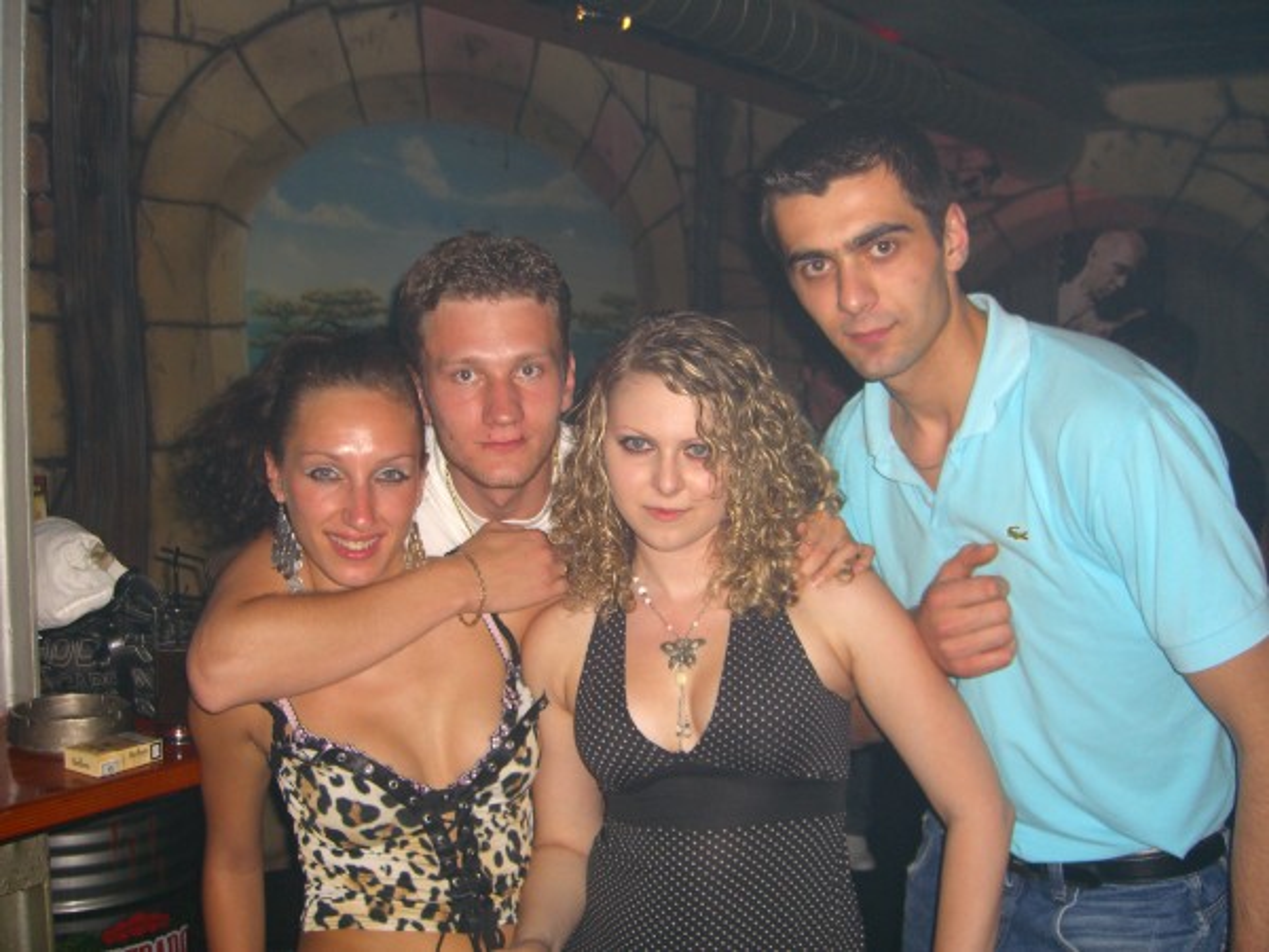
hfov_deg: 49.0
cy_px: 476
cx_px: 634
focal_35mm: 38
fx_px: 1393
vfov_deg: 37.7
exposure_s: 1/60
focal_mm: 7.9
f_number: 2.8
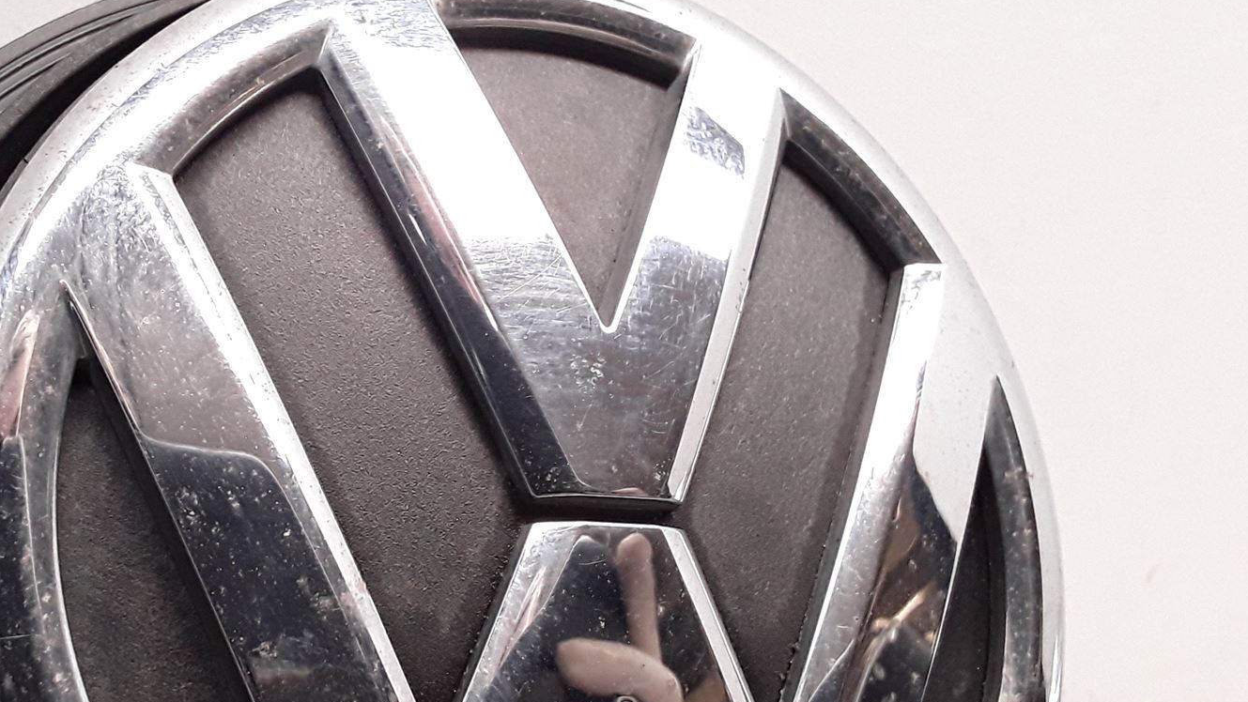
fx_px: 1556
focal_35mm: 47
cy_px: 528
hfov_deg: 42.7
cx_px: 360
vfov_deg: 25.1
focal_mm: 2.91
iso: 100
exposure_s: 1/100
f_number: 1.9
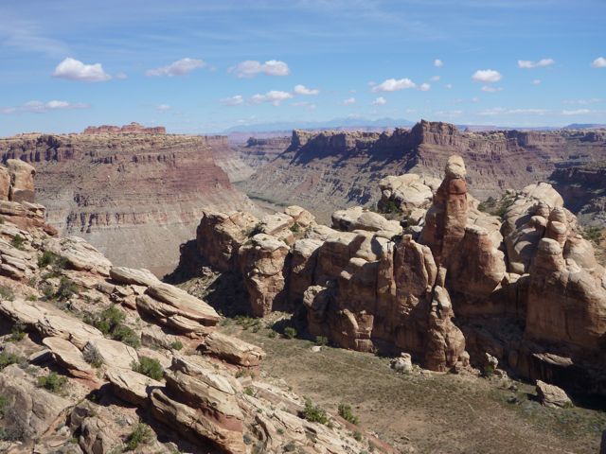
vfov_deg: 39.7
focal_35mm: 36
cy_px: 227
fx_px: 630
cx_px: 303
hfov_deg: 51.4
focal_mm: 6.4
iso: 80
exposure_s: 1/640
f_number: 3.9
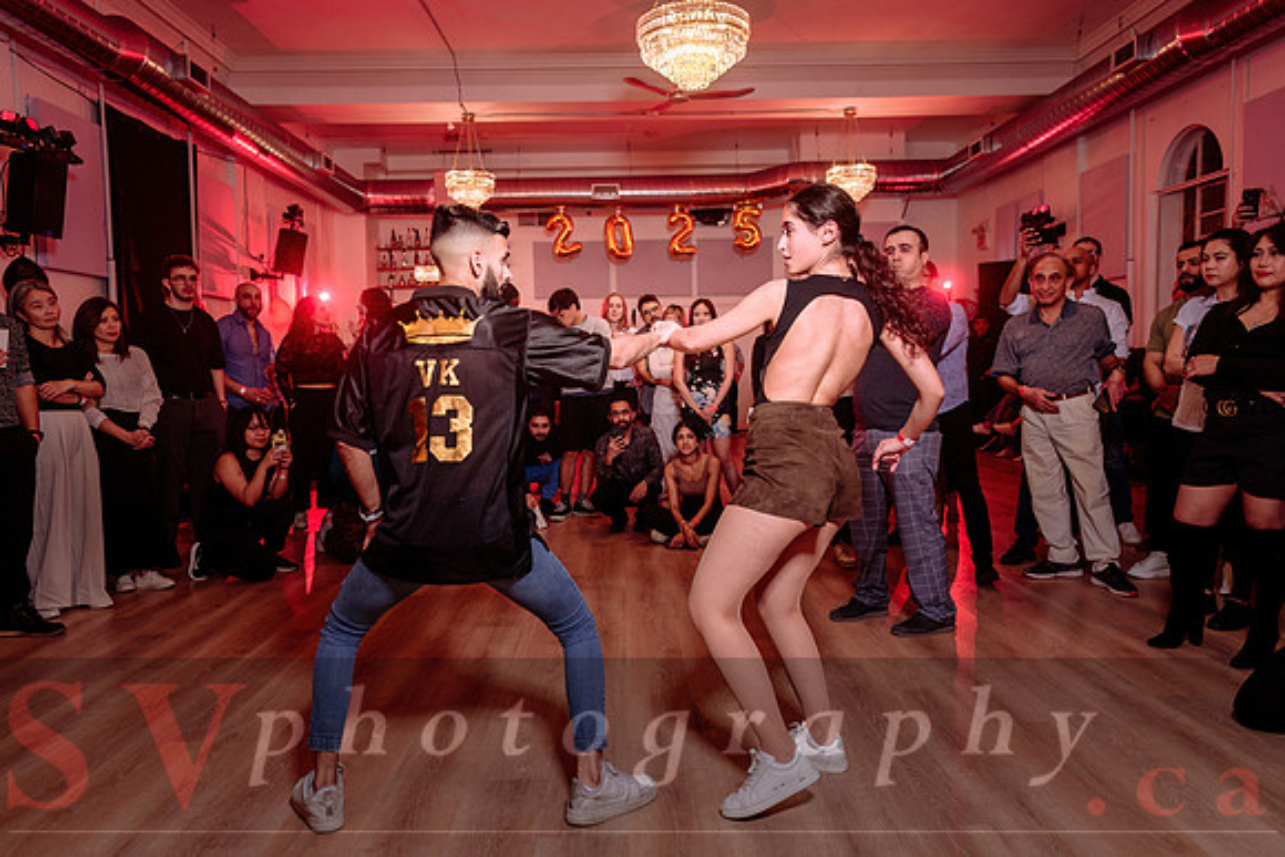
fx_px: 904
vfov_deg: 50.8
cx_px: 642
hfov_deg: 70.8
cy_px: 428
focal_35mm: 25
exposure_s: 1/125
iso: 500
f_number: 2.8
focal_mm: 24
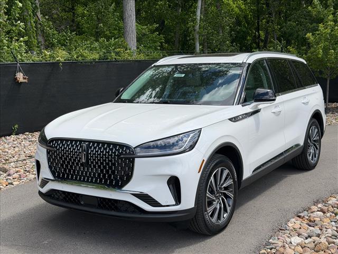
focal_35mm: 48
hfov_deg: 39.7
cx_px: 169
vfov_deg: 30.3
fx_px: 469
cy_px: 127
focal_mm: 6.76
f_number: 1.78
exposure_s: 1/3534
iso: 64
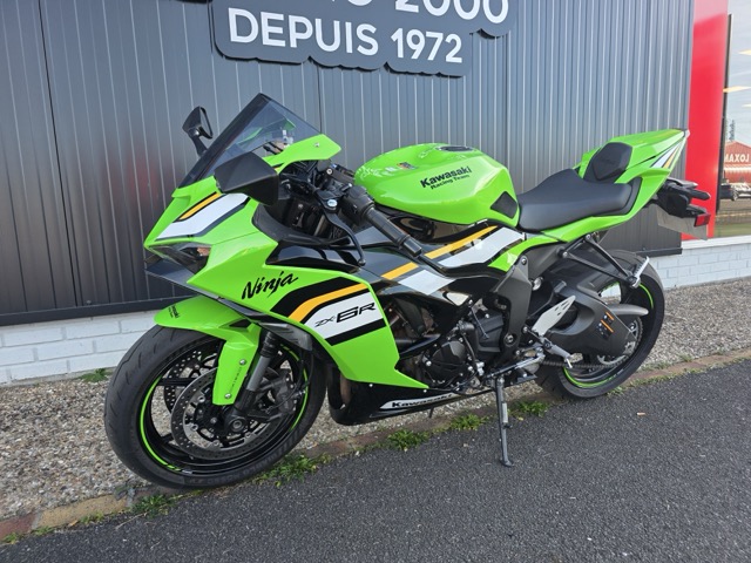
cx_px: 376
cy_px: 282
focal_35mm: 23
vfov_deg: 58.9
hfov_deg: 73.9
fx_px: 499
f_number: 1.7
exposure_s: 1/359
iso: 64
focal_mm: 6.3
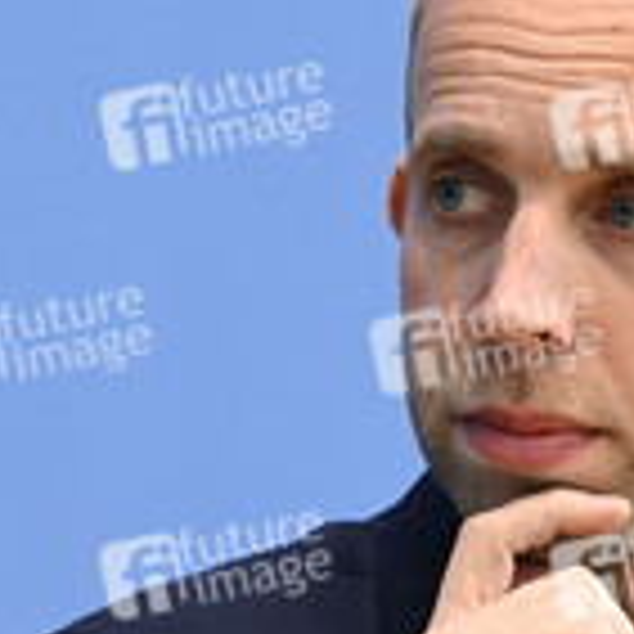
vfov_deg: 4.0
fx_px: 9014
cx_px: 546
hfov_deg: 4.0
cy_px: 454
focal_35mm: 435
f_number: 5.6
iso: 3200
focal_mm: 160
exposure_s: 1/400
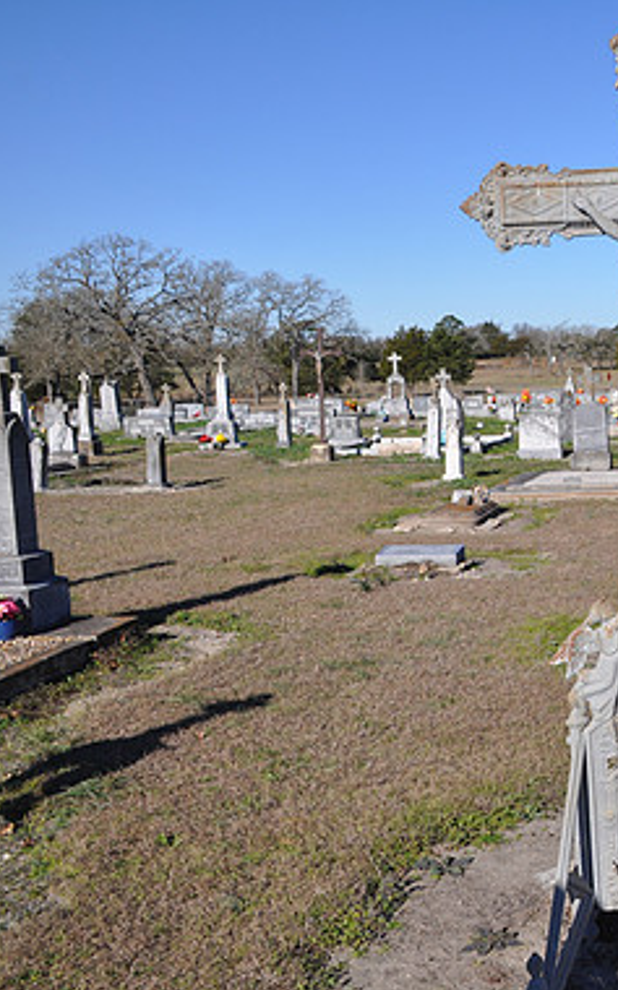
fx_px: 1134
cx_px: 701
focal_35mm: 42
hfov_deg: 27.5
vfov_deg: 47.2
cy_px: 499
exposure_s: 1/320
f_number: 9
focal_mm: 18
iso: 200
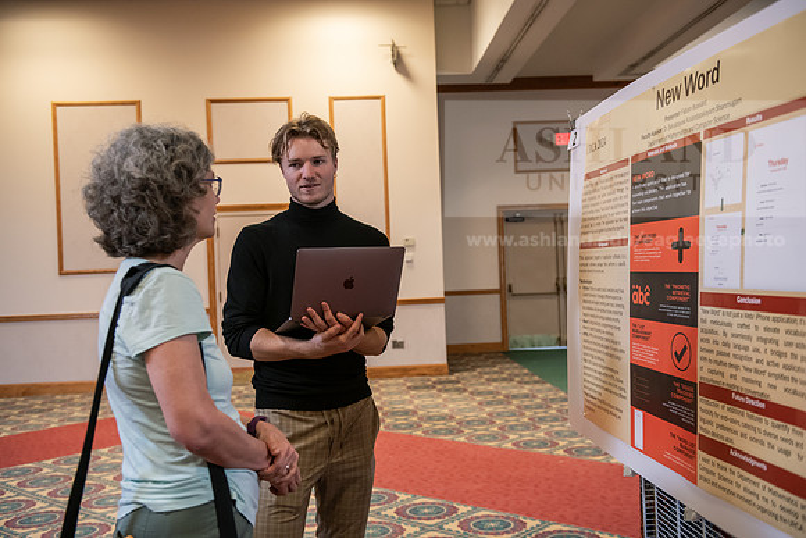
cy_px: 269
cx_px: 403
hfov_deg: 50.7
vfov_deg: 35.1
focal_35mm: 38
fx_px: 851
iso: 2000
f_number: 3.5
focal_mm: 38
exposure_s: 1/200
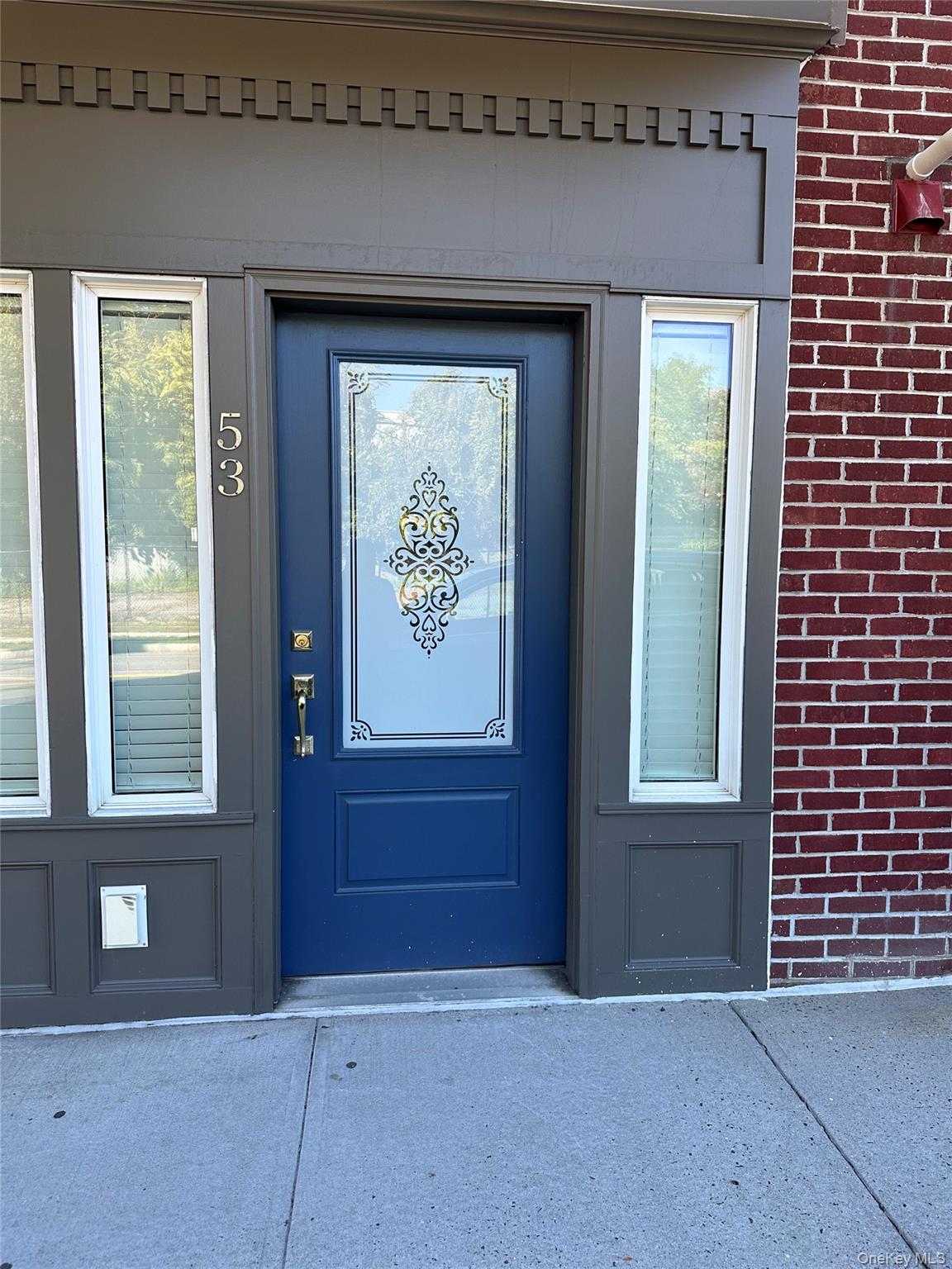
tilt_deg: -4.4
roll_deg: -0.8
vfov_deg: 71.6
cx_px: 476
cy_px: 634
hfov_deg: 56.8
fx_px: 880
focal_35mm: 24
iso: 80
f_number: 1.78
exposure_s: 1/390
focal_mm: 6.86
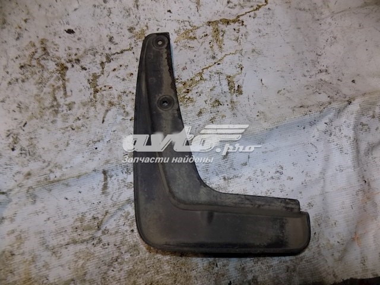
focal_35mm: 23
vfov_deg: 58.9
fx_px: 252
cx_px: 190
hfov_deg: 73.9
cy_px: 142
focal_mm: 4
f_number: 3.1
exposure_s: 1/30
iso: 200
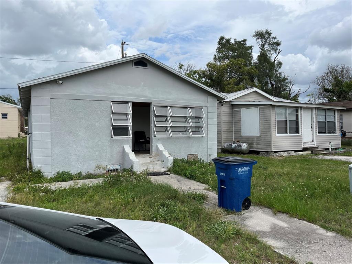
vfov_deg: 53.1
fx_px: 264
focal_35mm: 26
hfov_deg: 67.3
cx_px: 176
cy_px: 132
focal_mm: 5.1
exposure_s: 1/4651
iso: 50
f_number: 1.6
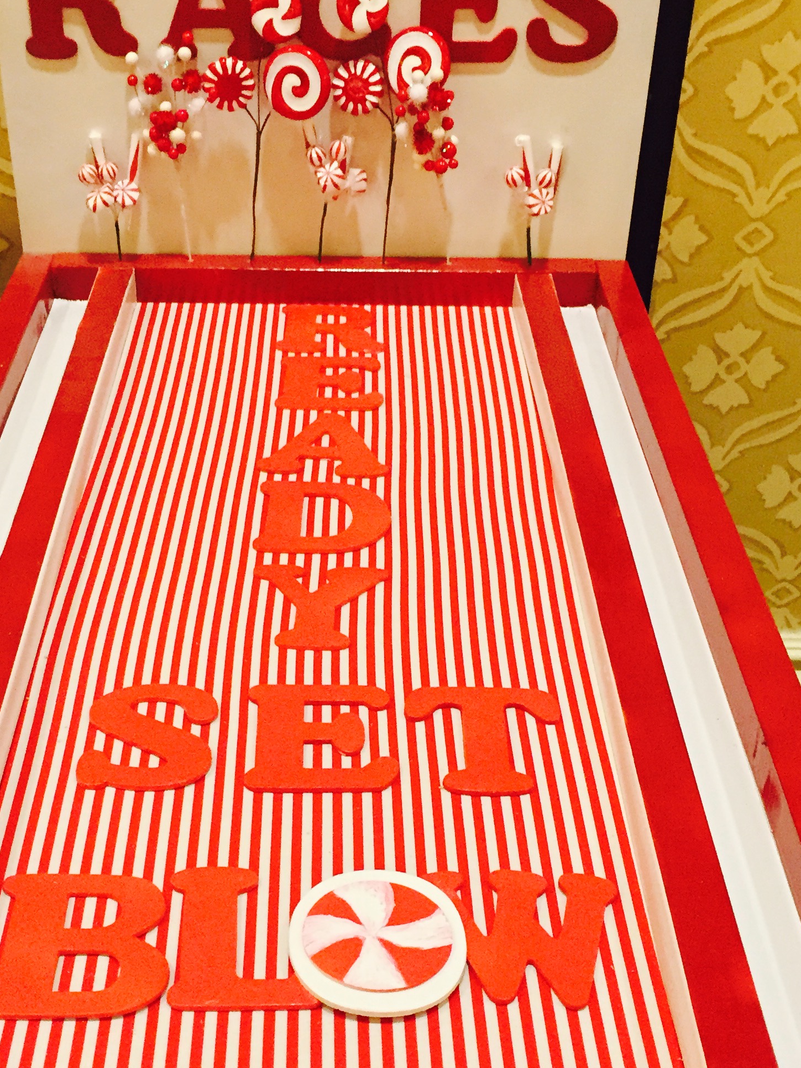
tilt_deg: -35.3
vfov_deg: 38.6
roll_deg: +1.5
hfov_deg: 29.6
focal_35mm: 49
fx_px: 1512
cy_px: 685
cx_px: 322
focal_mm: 4.15
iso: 160
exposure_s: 1/30
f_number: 2.2
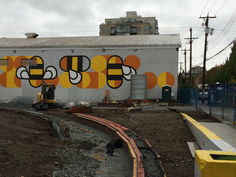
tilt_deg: -0.5
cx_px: 110
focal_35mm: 42
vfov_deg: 34.3
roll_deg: -0.2
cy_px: 101
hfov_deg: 44.8
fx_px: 286
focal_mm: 4.15
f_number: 2.2
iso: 32
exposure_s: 1/321
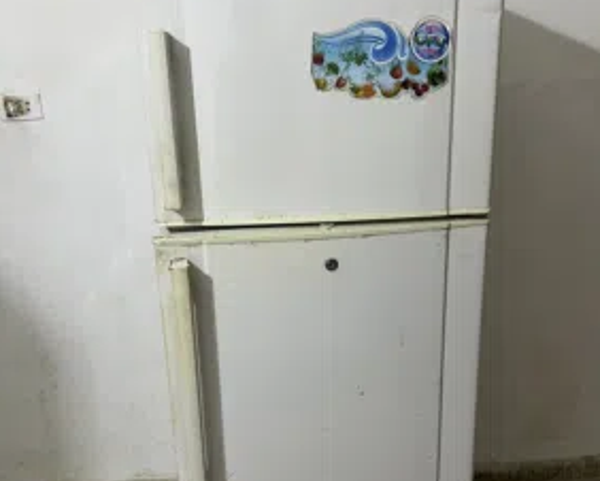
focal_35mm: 36
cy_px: 292
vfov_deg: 41.0
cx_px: 317
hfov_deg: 50.2
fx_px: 640
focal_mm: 5.7
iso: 250
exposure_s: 1/50
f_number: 1.5
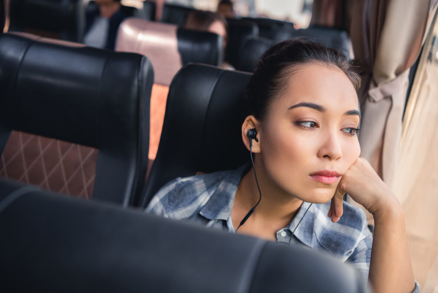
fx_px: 548
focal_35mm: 45
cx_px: 219
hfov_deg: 43.6
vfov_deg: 29.9
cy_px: 146
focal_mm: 45
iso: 250
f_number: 3.5
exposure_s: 1/320
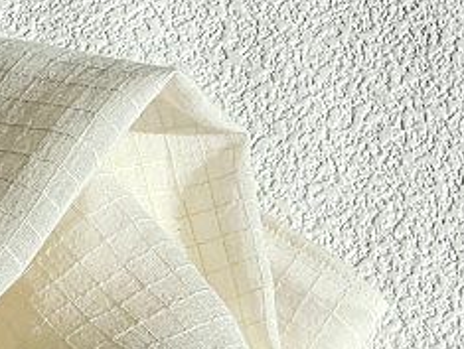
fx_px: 1423
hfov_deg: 18.0
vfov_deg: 13.7
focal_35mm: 106
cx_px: -12
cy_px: 388
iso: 80
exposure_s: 1/320
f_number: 8.2
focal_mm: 6.9
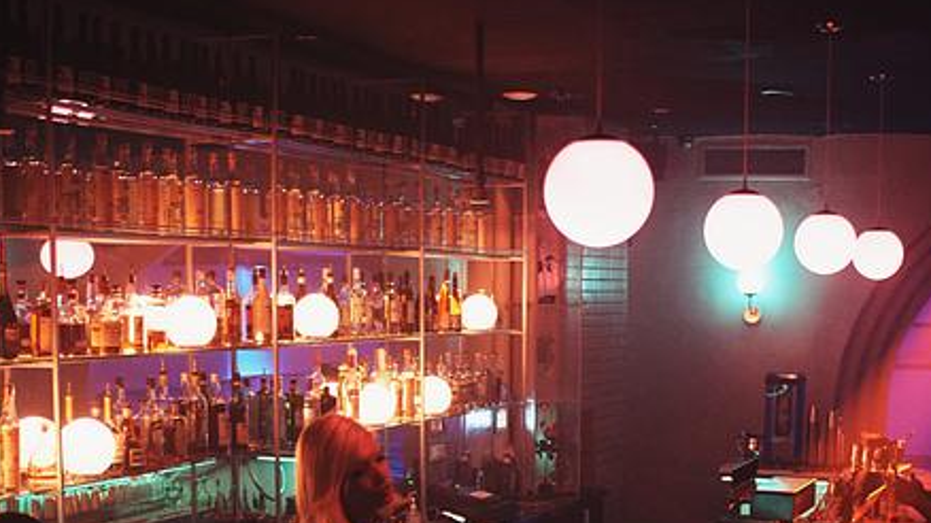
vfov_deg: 17.5
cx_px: 555
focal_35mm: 67
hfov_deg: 31.4
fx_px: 1653
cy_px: 542
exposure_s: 1/30
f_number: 2.8
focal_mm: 35
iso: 1600
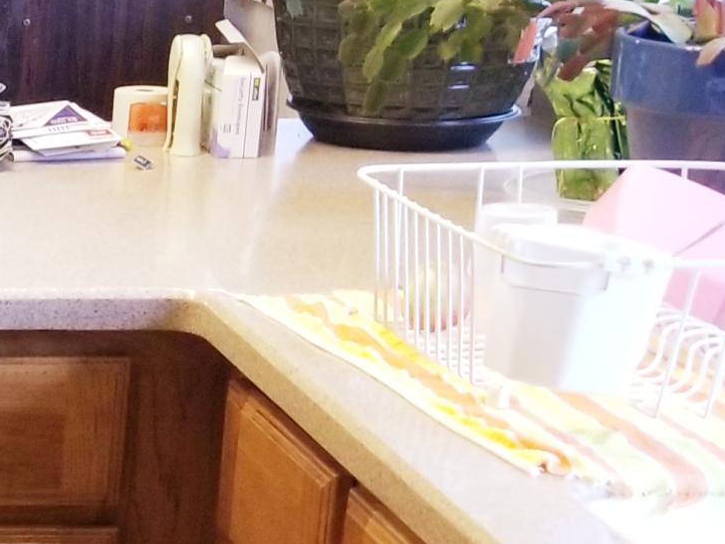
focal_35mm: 108
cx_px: -698
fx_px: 2263
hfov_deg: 15.0
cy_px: 483
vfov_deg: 13.6
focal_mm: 4.3
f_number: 1.7
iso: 160
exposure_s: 1/30
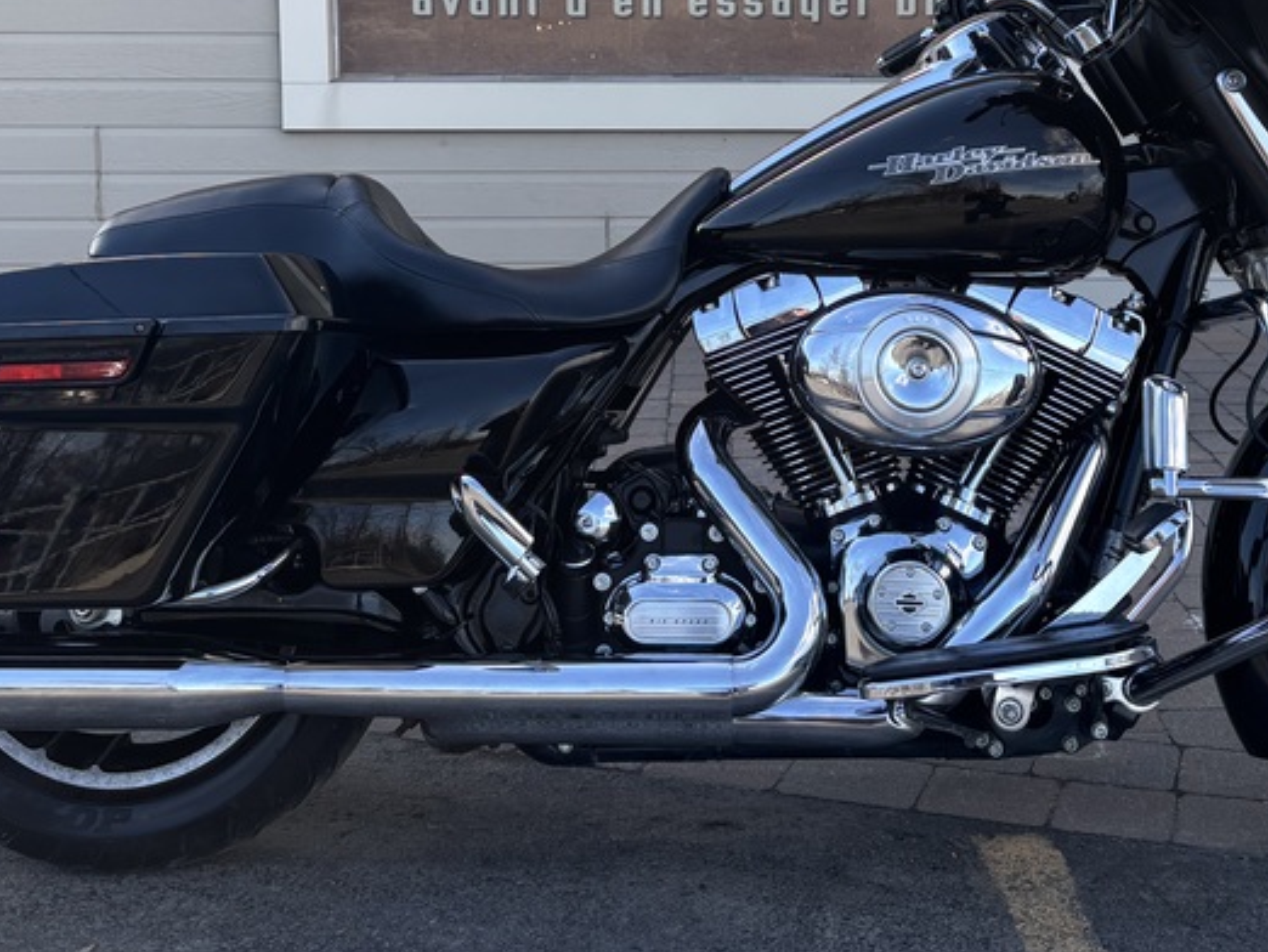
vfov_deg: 27.9
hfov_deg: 37.3
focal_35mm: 51
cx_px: 760
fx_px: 1869
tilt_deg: -3.6
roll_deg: +0.7
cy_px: 175
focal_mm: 5.96
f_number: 1.6
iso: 50
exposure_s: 1/531
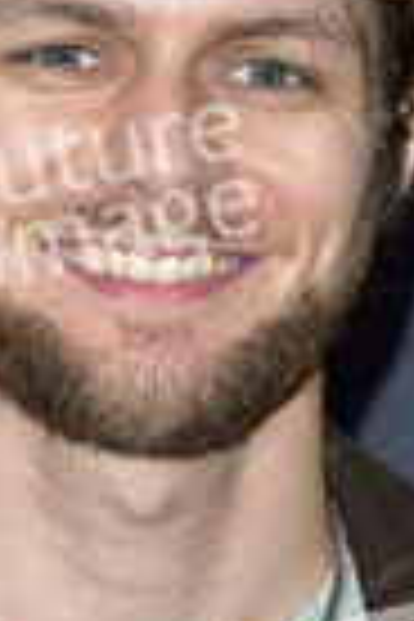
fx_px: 5002
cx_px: 160
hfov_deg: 4.7
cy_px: 436
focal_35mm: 290
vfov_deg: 7.1
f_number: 6.3
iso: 250
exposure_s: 1/250
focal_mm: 100
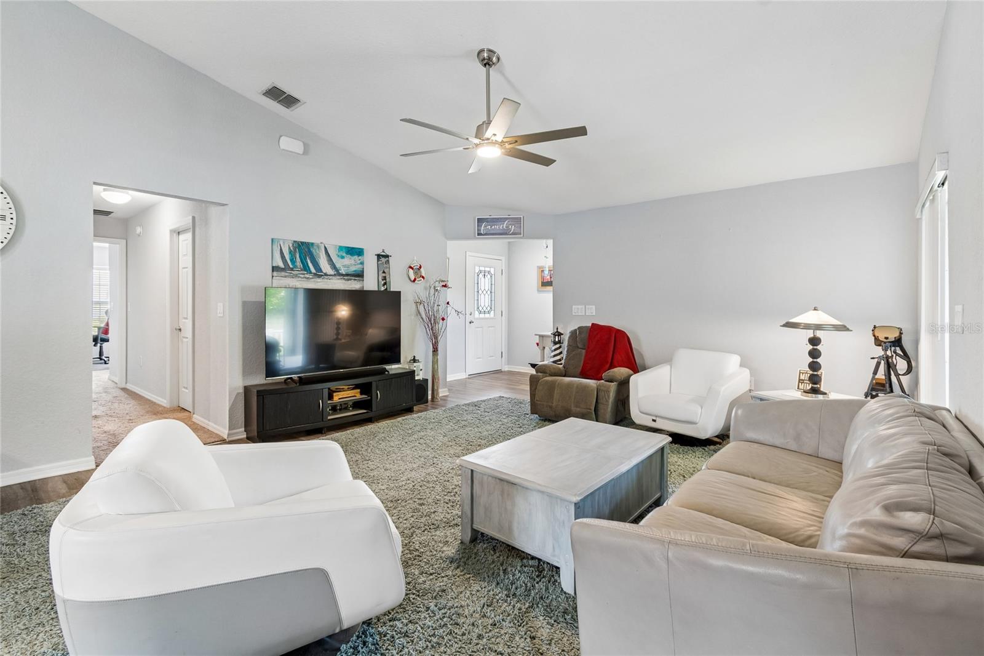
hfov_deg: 100.4
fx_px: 410
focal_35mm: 15
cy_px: 328
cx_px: 492
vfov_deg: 77.3
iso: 100
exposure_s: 1/3.33
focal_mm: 10
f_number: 7.1
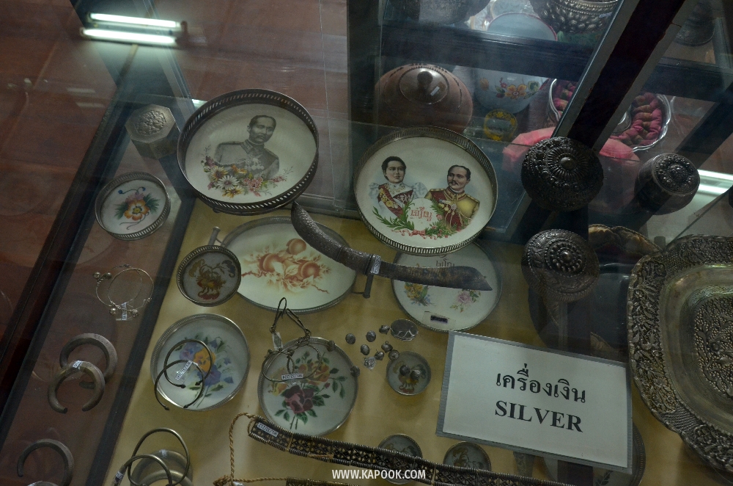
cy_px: 243
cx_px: 366
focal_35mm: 27
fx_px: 549
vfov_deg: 47.7
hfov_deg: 67.5
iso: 1250
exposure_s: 1/30
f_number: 6.3
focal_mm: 18
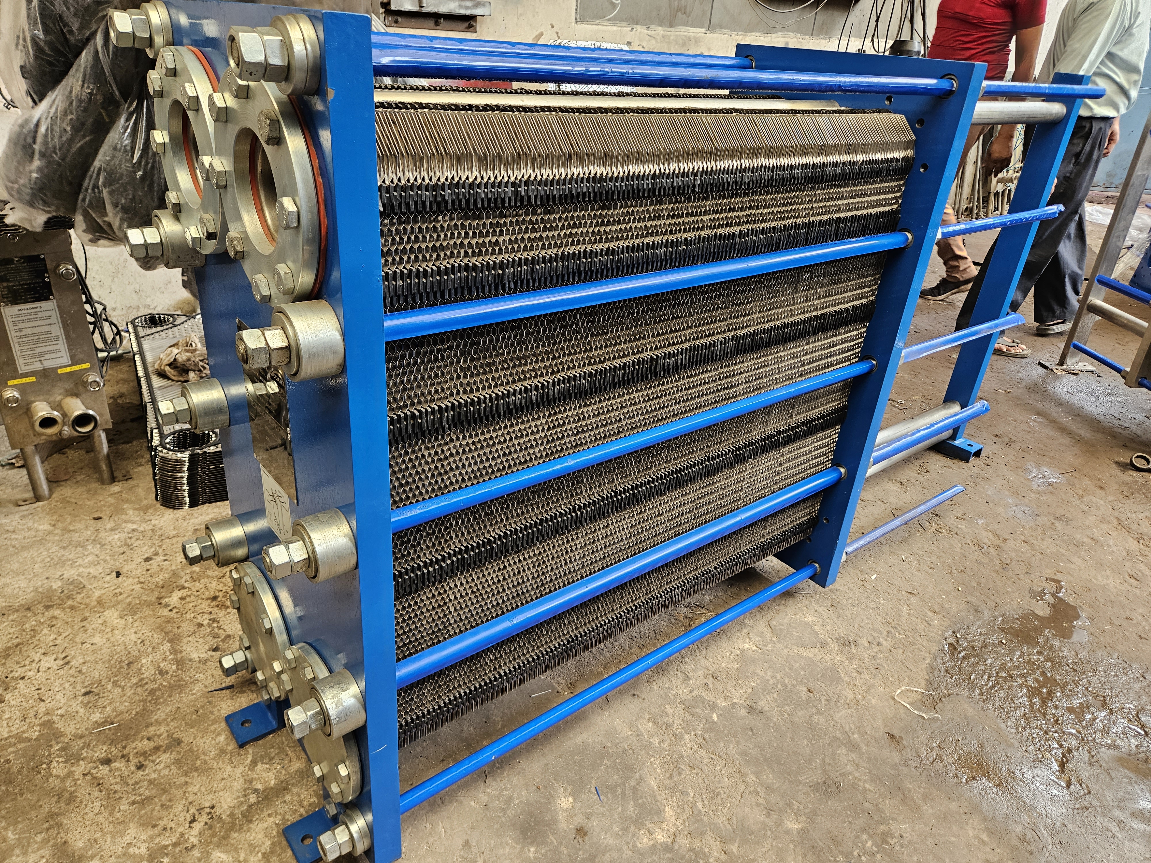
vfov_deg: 58.9
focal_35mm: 23
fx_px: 765
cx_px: 576
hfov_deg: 73.9
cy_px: 432
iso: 125
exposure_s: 1/100
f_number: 1.8
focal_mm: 5.4
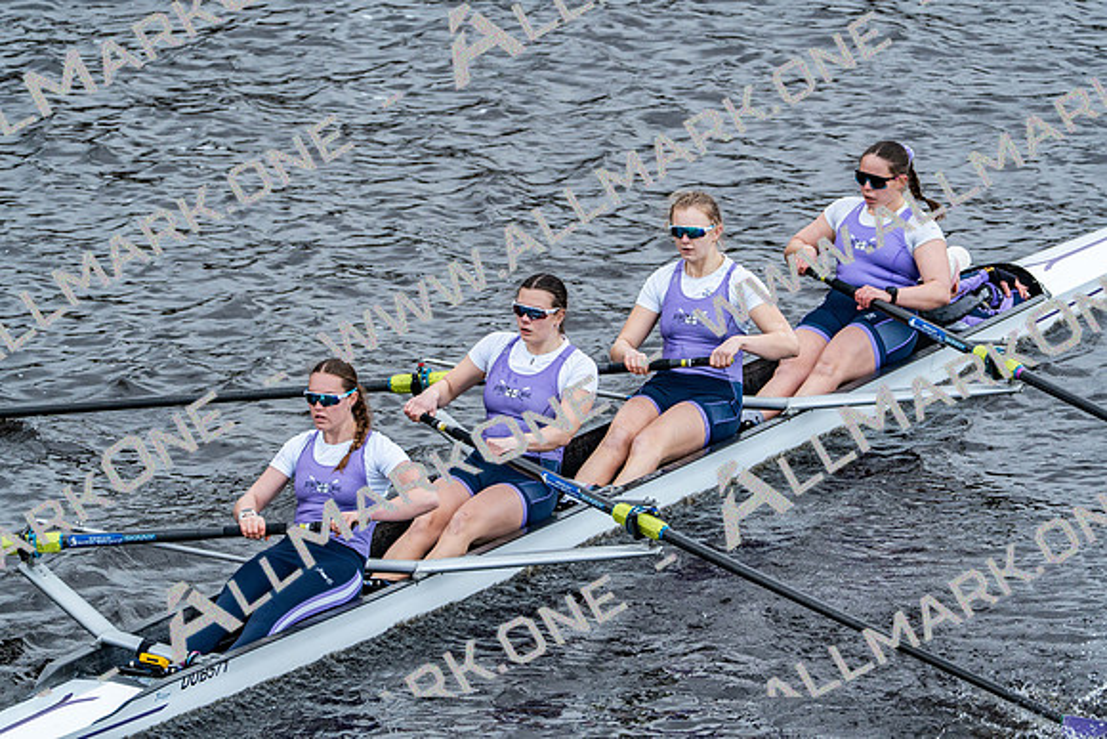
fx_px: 13902
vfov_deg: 3.0
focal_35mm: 452
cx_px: 554
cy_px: 370
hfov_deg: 4.6
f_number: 6.3
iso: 1600
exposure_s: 1/1250
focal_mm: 452
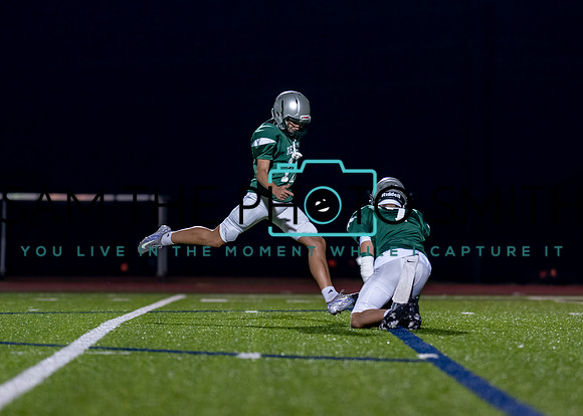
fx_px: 3874
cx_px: 281
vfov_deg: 6.1
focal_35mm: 234
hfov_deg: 8.6
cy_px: 229
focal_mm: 135
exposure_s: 1/1000
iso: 1250
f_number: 1.8
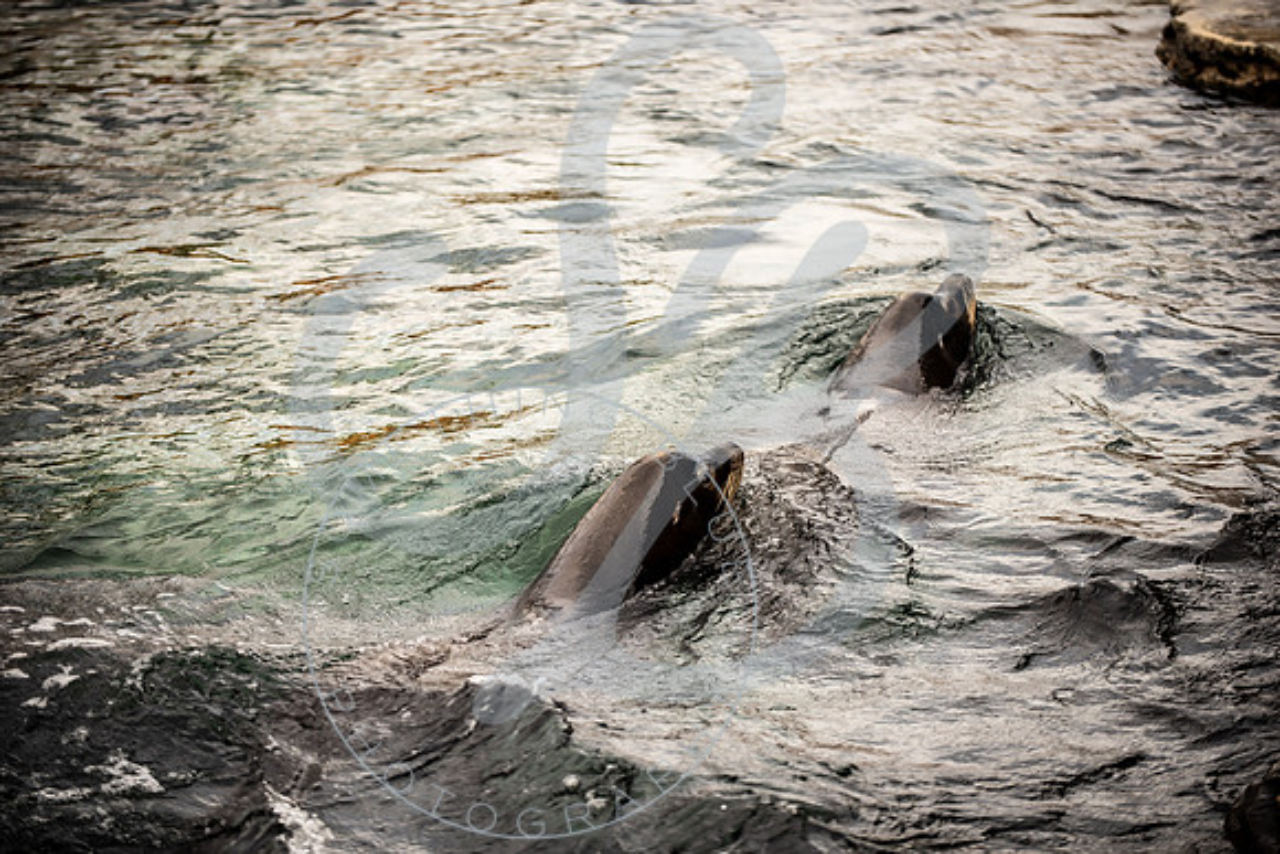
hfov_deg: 15.2
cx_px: 640
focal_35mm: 135
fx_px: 4801
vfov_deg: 10.2
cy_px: 427
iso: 100
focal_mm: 135
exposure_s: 1/400
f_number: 2.8
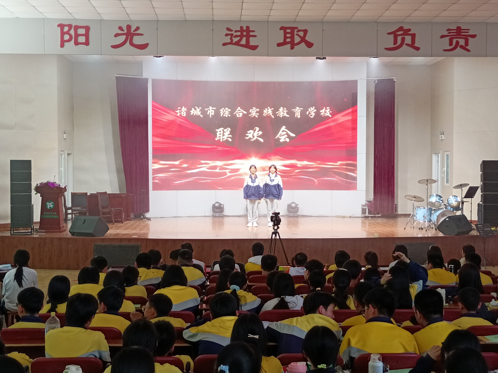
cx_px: 249
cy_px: 186
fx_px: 705
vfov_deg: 29.7
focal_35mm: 49
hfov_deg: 38.9
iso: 1229
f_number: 1.79
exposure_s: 1/50
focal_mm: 4.71
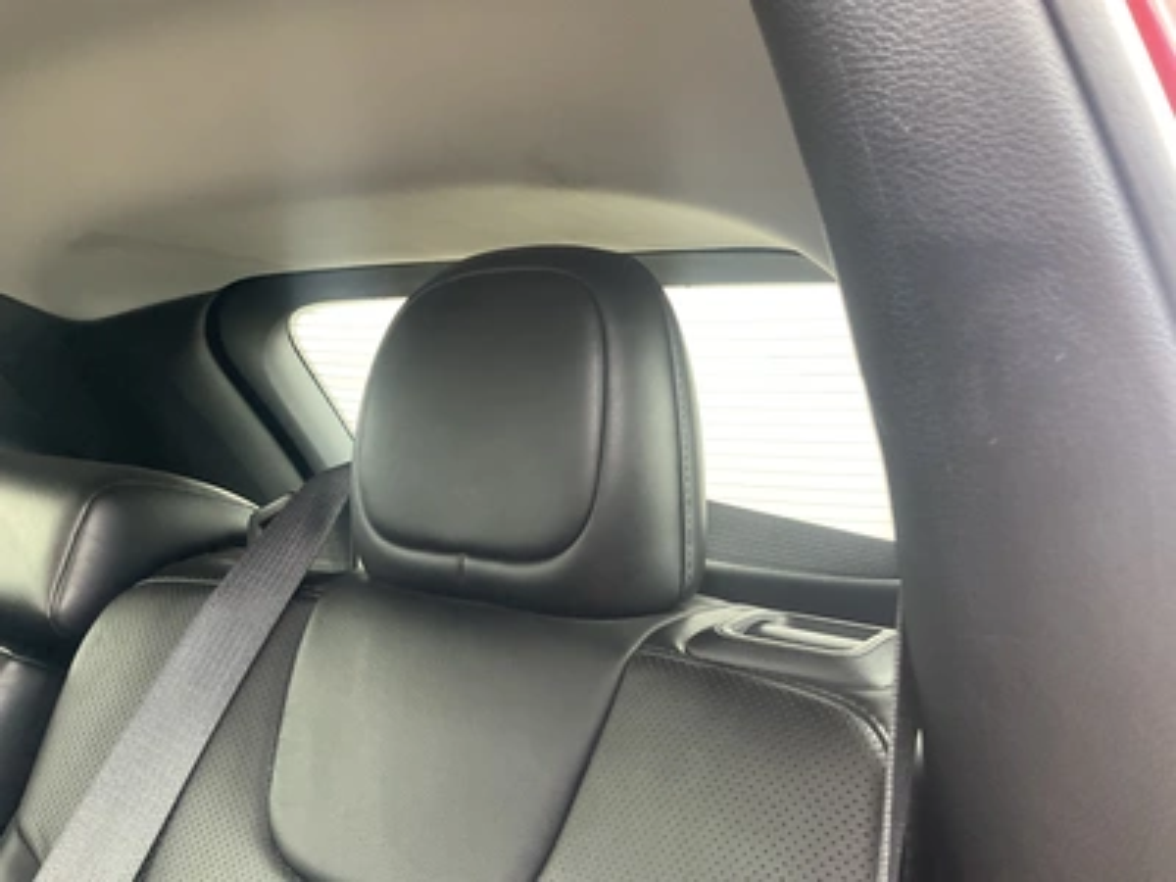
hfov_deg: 61.7
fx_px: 985
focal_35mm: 29
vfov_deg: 48.2
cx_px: 588
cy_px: 441
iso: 125
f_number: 1.8
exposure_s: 1/60
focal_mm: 3
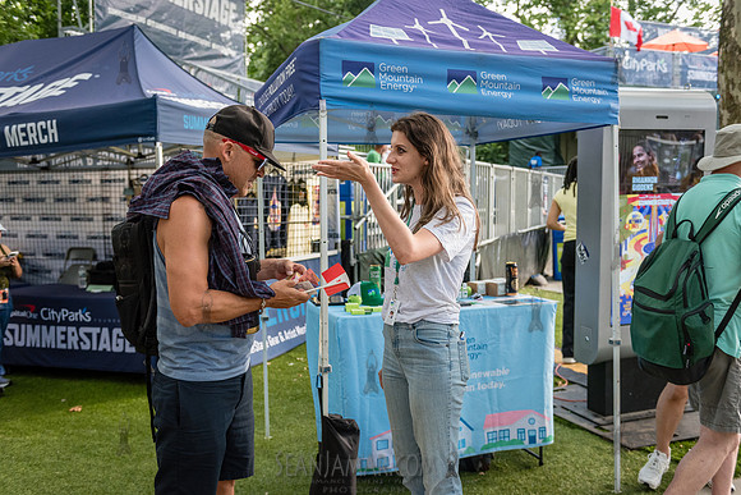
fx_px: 719
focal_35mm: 35
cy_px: 248
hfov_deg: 54.5
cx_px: 370
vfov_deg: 37.9
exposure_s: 1/1600
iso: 2000
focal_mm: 34
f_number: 3.2
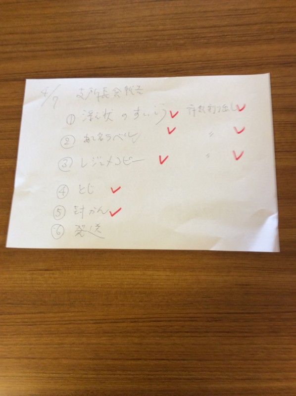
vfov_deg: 56.9
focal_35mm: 32
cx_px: 148
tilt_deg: -75.4
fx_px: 366
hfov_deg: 44.1
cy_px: 198
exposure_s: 1/24
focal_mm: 3.3
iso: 80
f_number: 2.4
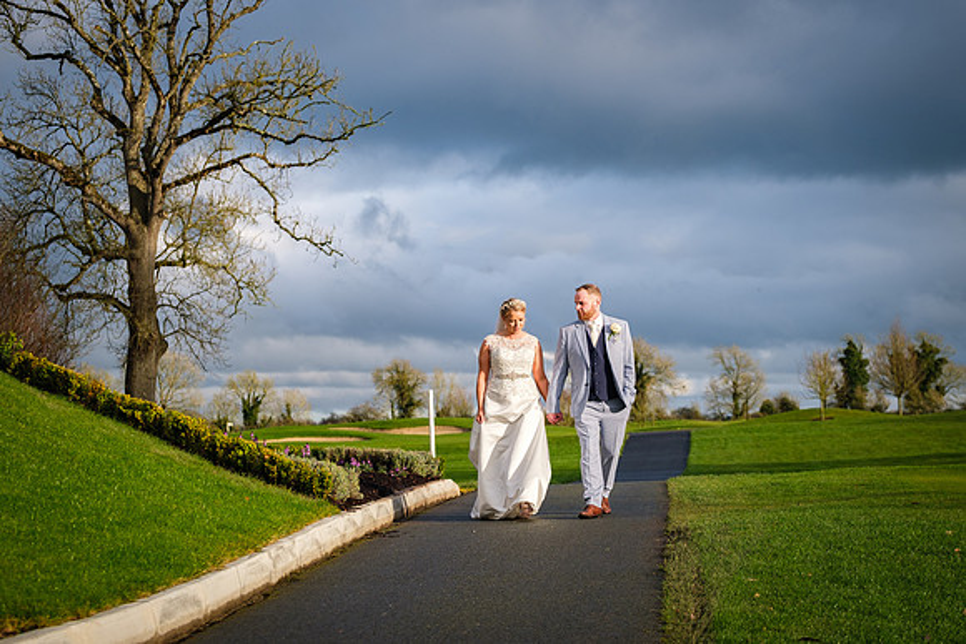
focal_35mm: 86
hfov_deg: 23.7
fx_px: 2304
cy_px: 361
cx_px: 518
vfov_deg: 15.9
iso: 160
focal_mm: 50
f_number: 2.8
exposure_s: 1/1000
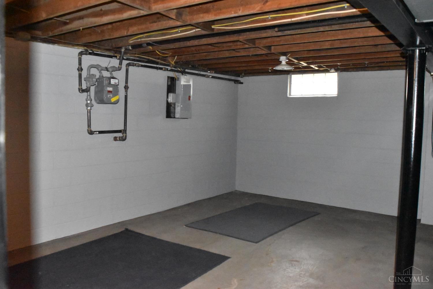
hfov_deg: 61.9
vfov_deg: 43.6
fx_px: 361
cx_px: 216
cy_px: 144
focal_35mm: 30
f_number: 6.3
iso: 12800
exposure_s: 1/60
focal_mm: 20
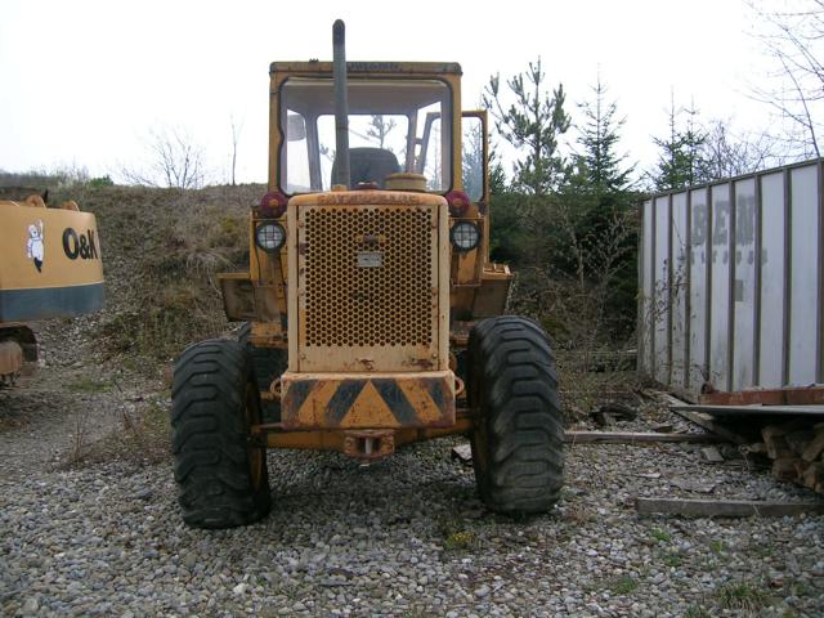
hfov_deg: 52.6
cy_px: 309
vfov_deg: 40.7
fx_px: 833
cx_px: 412
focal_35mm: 35
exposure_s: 1/286
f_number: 2.8
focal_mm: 5.4
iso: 50
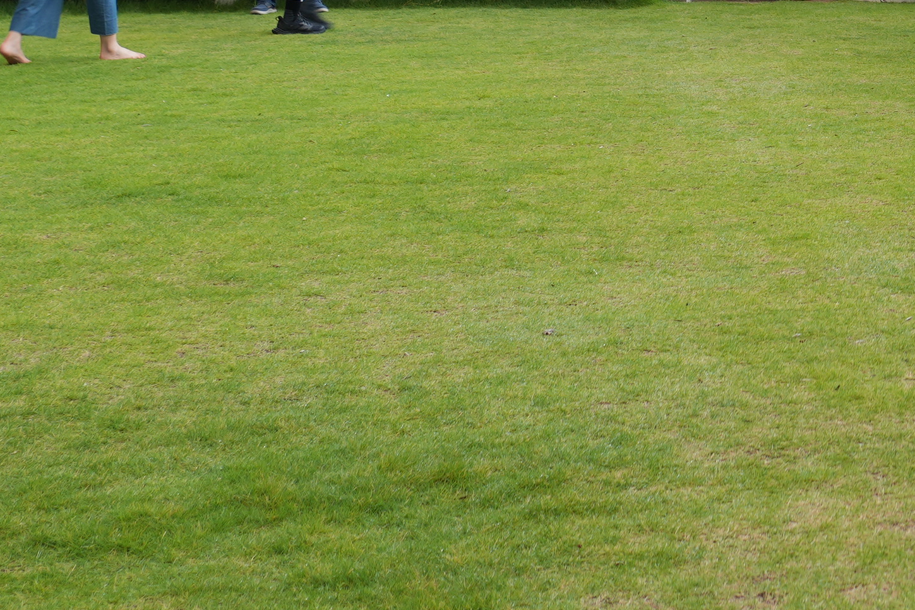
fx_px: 2364
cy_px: -163
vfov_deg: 14.2
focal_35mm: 93
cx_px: 1367
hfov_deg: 19.2
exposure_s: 1/50
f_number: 4
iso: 100
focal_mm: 24
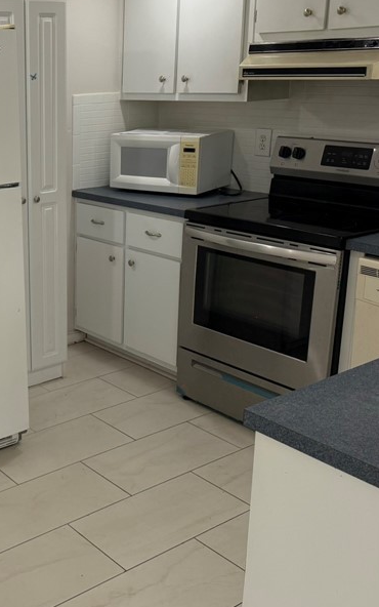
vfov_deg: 45.2
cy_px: 286
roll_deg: +1.6
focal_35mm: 44
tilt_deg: -16.3
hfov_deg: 27.6
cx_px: 6
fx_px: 727
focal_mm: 6.76
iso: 125
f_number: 1.78
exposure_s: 1/228
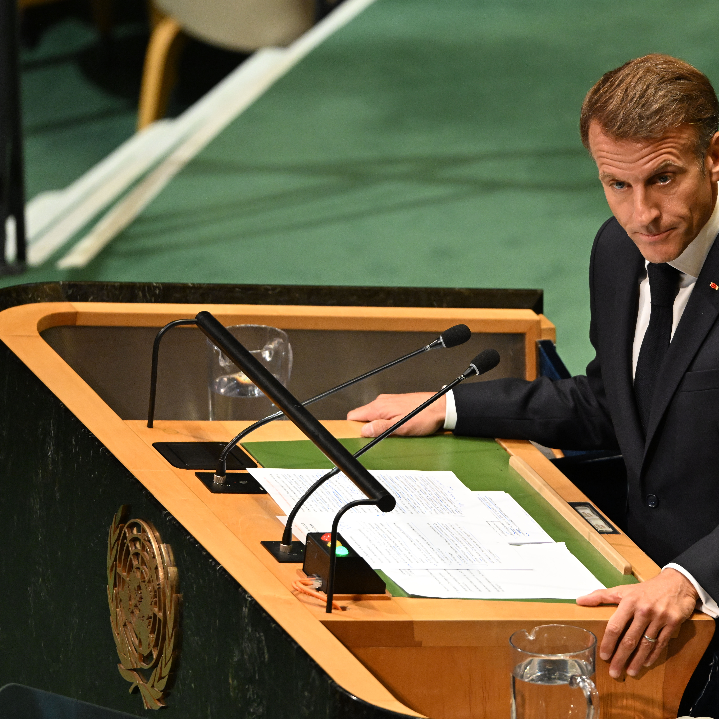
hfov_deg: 3.4
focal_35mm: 523
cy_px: 360
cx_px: 496
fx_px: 12290
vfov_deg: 3.4
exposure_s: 1/200
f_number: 6.3
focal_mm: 410
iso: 5600
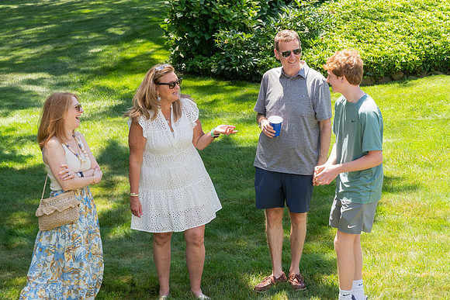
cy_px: 150
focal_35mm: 96
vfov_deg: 14.3
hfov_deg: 21.2
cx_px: 225
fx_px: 1200
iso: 640
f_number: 7.1
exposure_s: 1/320
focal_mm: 64
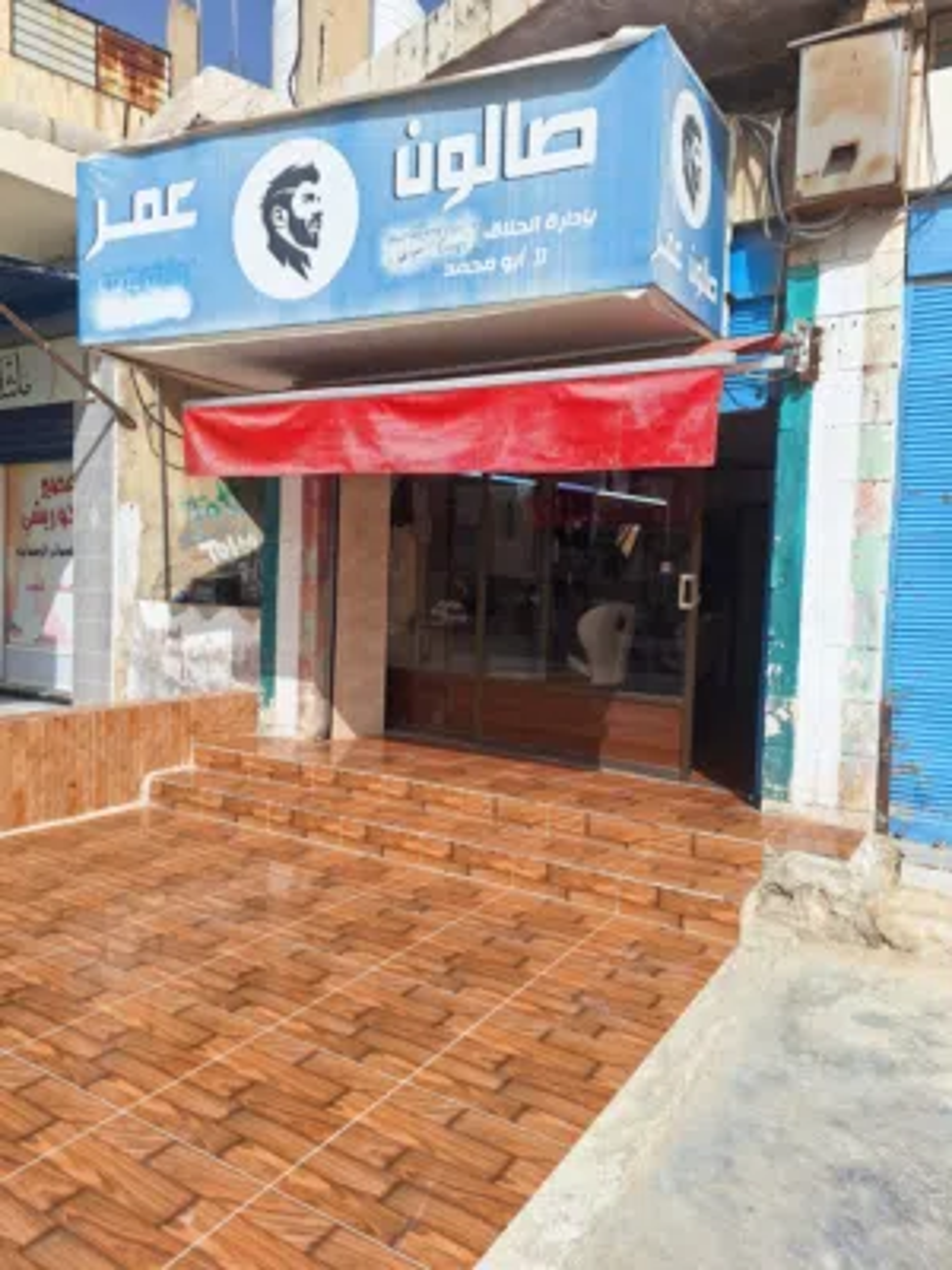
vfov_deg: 73.9
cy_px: 635
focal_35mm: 23
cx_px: 476
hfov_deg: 58.9
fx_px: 843
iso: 40
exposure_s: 1/4329
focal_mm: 5.54
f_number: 1.8
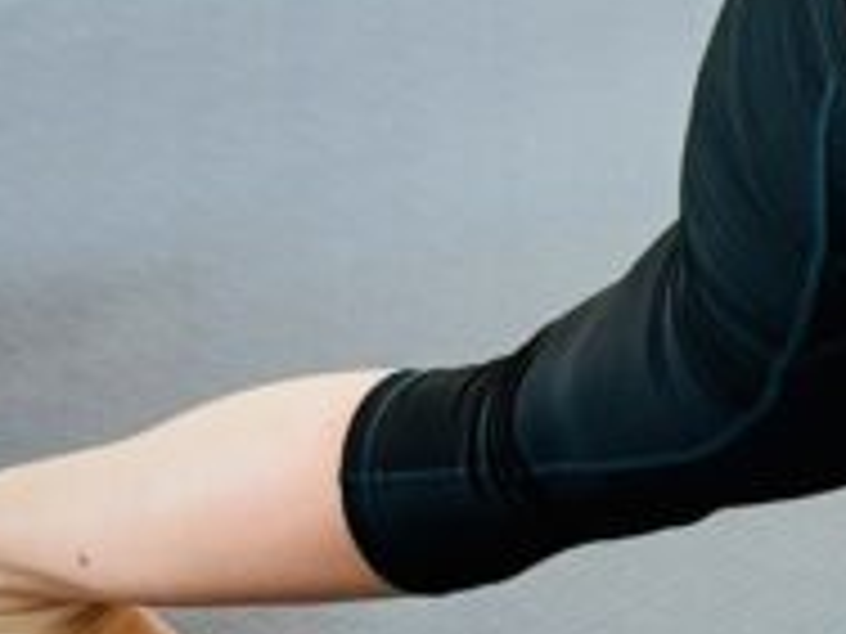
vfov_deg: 10.5
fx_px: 3202
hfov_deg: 12.0
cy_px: -612
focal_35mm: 131
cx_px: 2048
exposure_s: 1/128
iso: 125
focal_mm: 6.76
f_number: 1.78
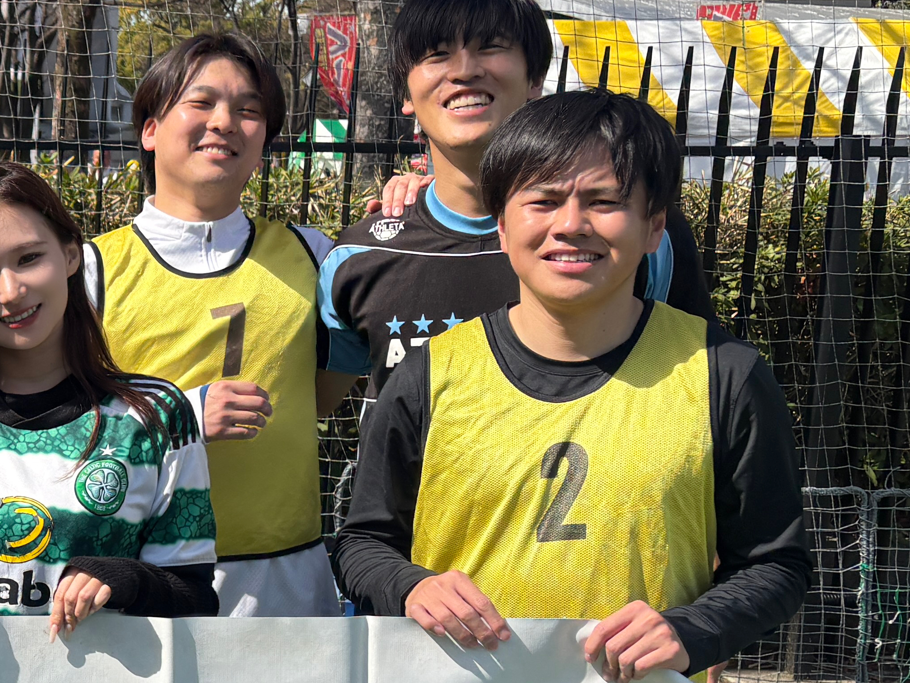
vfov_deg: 20.0
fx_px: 1919
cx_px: -200
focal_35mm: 73
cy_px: 498
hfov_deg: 24.1
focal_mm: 5.96
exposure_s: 1/3125
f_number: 1.6
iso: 50
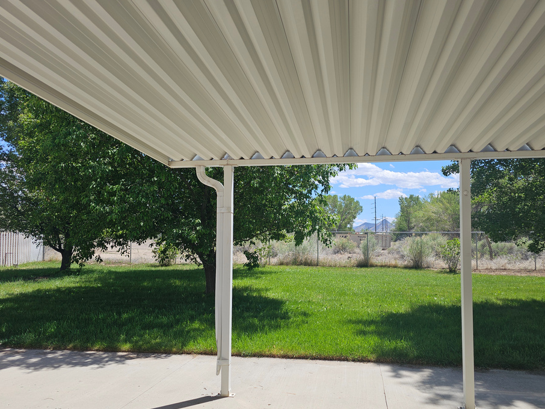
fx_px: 409
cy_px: 223
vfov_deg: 53.0
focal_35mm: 26
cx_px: 292
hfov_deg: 67.2
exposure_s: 1/677
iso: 10
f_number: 1.7
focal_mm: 6.3
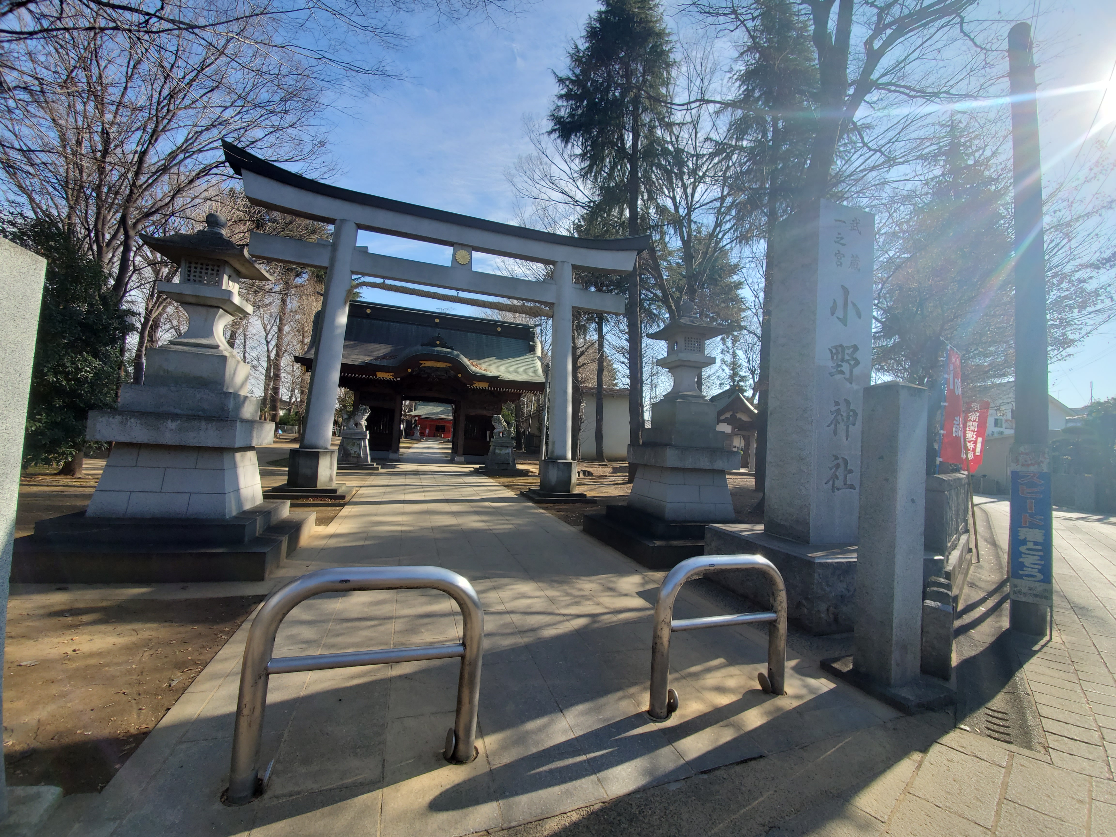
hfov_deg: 106.2
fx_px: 419
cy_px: 418
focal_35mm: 13
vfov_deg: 89.9
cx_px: 558
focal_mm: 1.8
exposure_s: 1/813
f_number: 2.2
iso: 50
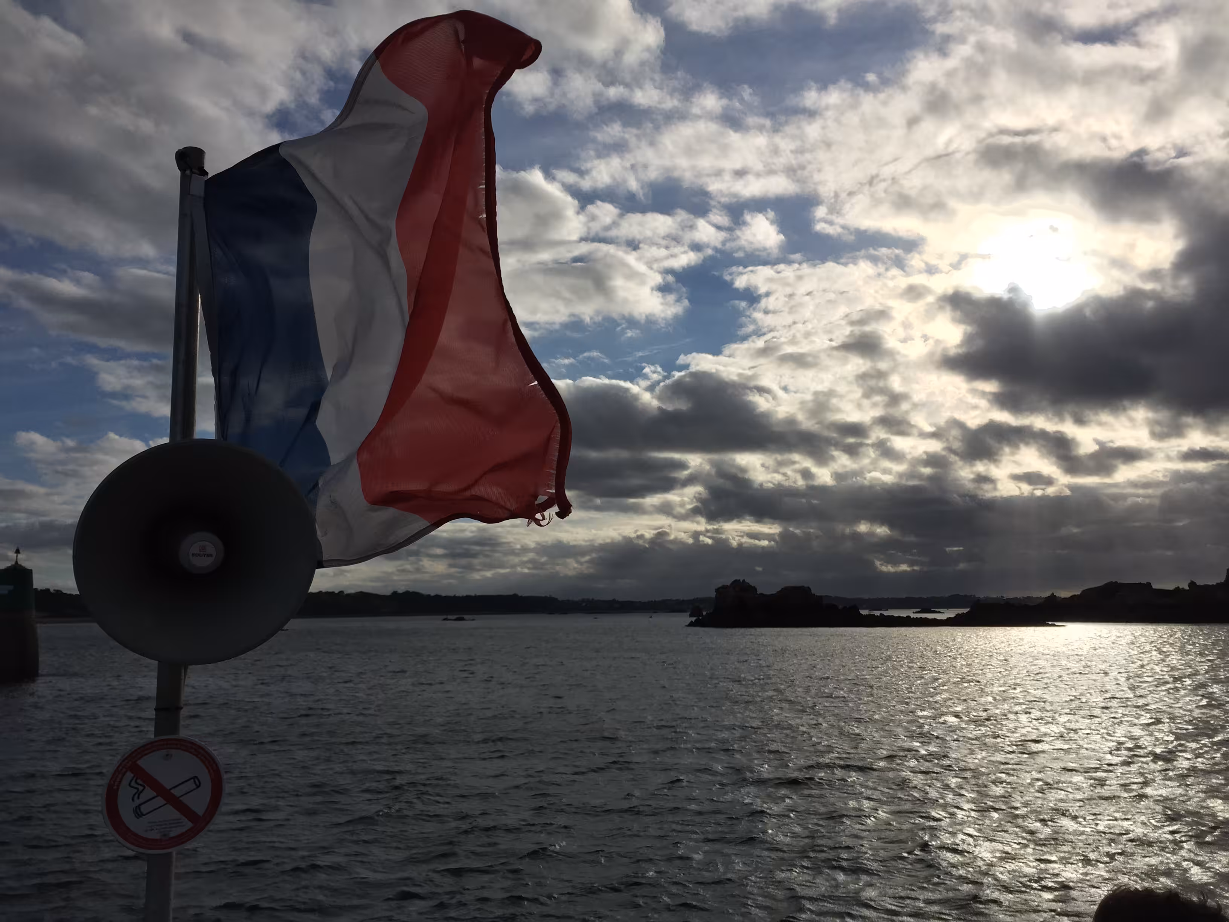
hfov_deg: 61.7
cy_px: 461
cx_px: 614
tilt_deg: +9.6
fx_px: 1030
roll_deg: +0.5
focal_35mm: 29
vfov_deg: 48.2
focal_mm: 4.15
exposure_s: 1/13333
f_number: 2.2
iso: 32
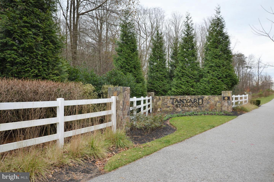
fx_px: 228
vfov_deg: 43.4
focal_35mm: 30
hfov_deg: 62.0
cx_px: 137
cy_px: 91
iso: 200
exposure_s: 1/160
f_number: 6.3
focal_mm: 20
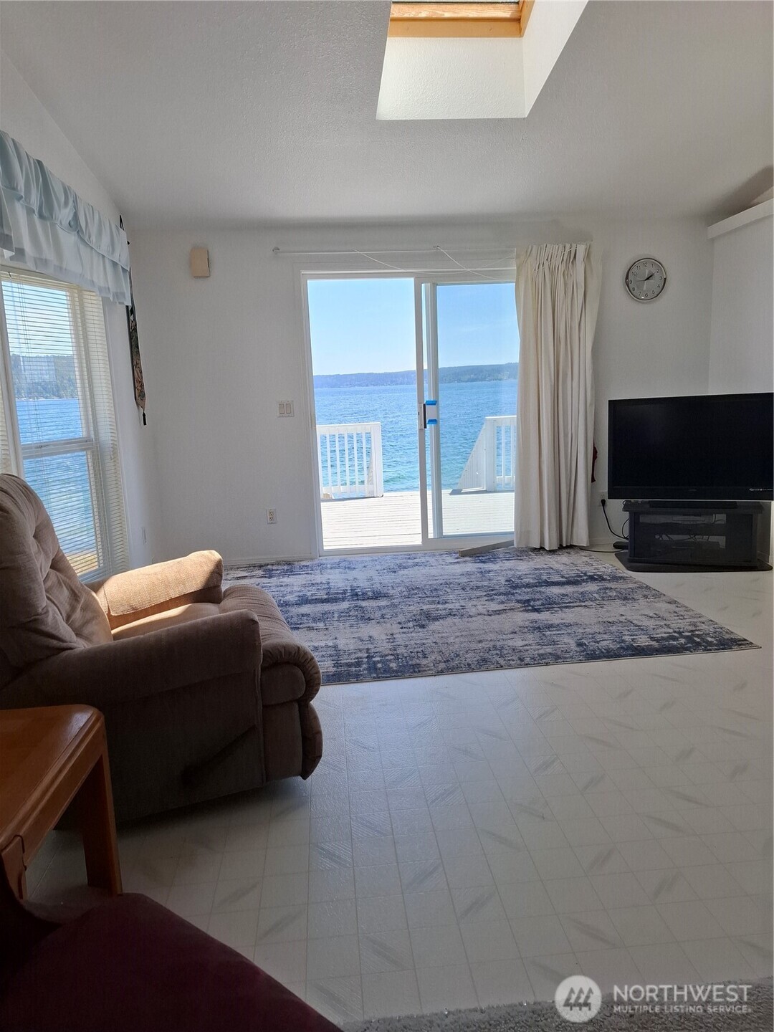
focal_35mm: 23
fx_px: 686
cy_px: 516
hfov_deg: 58.9
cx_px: 387
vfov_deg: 73.9
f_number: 1.8
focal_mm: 5.54
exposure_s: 1/677
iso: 50
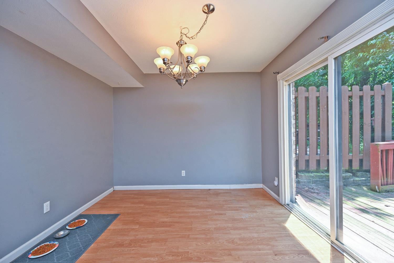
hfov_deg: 104.3
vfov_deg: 81.2
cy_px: 132
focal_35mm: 14
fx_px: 153
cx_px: 197
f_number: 5.6
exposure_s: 1/125
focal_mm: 14
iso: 200
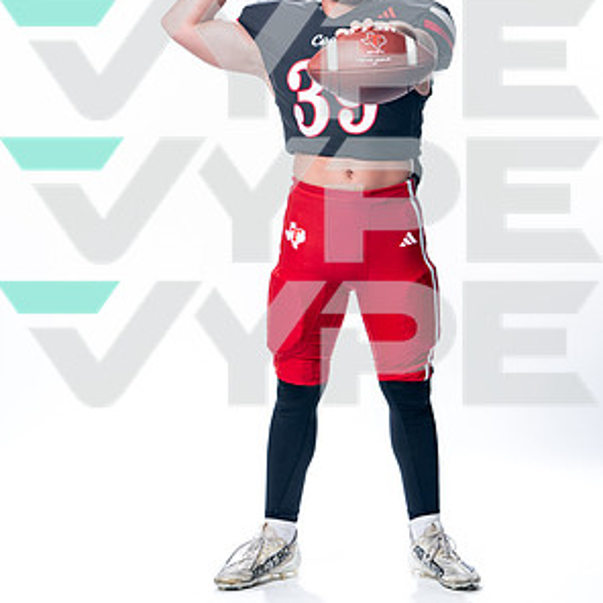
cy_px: 202
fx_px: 2188
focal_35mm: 111
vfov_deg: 15.7
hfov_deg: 15.7
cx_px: 302
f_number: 5.6
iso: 100
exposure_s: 1/250
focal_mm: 86
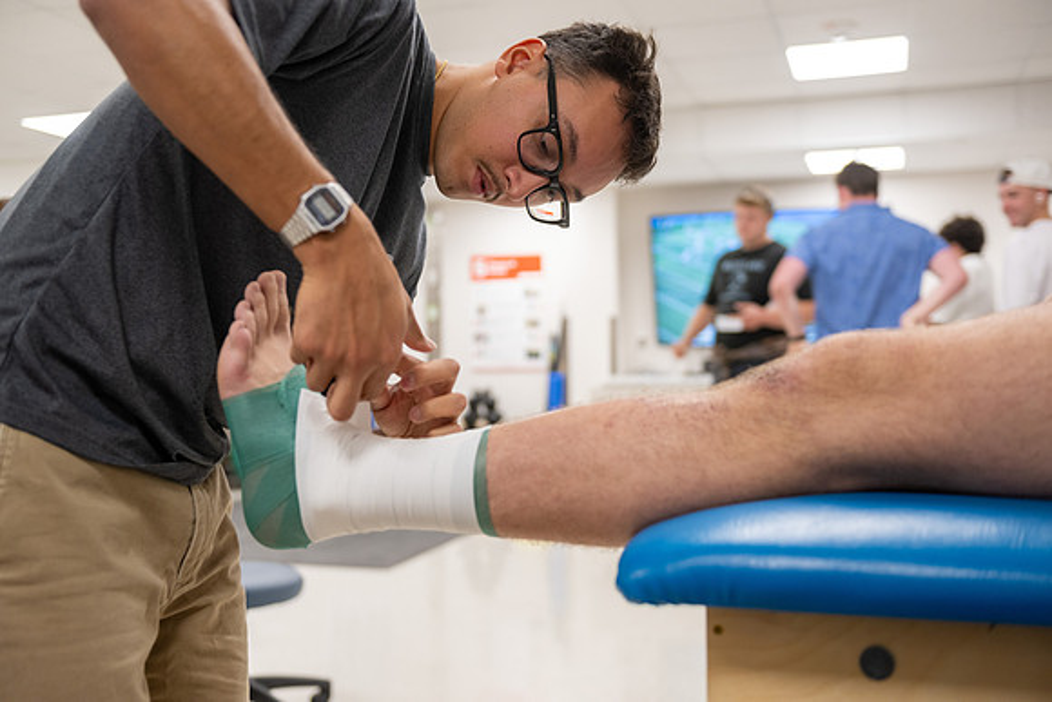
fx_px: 1111
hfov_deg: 50.7
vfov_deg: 35.1
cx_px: 526
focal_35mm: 38
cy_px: 351
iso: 800
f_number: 2.8
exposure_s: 1/200
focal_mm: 38
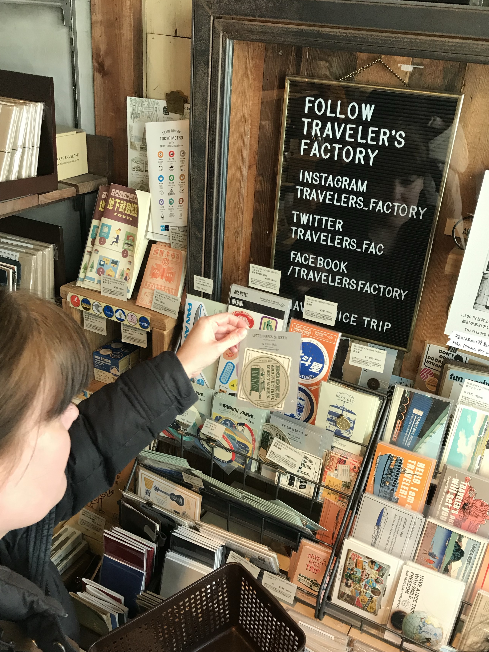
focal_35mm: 33
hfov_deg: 42.9
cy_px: 370
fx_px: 622
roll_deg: -1.7
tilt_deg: -27.9
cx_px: 247
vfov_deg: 55.2
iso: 40
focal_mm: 3.99
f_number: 1.8
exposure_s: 1/33
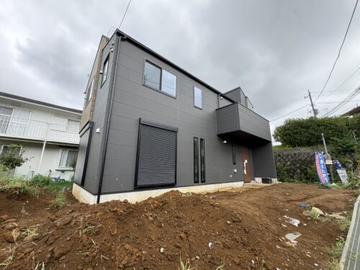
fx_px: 146
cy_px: 135
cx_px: 180
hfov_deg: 102.1
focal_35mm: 14
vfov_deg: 85.7
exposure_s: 1/515
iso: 50
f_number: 2.2
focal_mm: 2.22
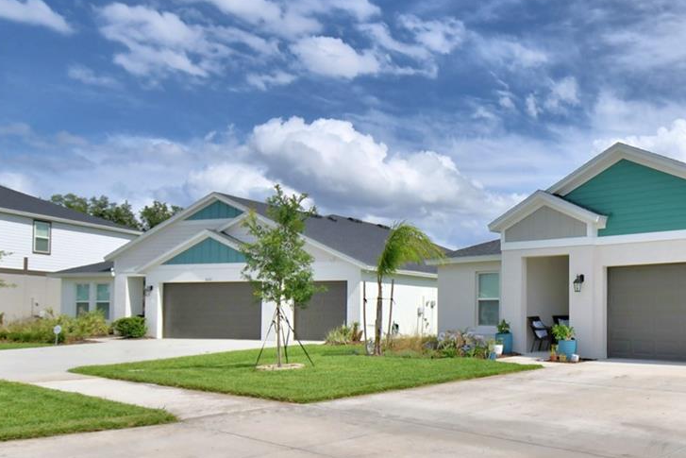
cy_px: 300
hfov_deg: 52.2
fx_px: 629
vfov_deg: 39.6
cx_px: 581
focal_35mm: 33
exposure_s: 1/2500
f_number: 4.5
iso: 100
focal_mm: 10
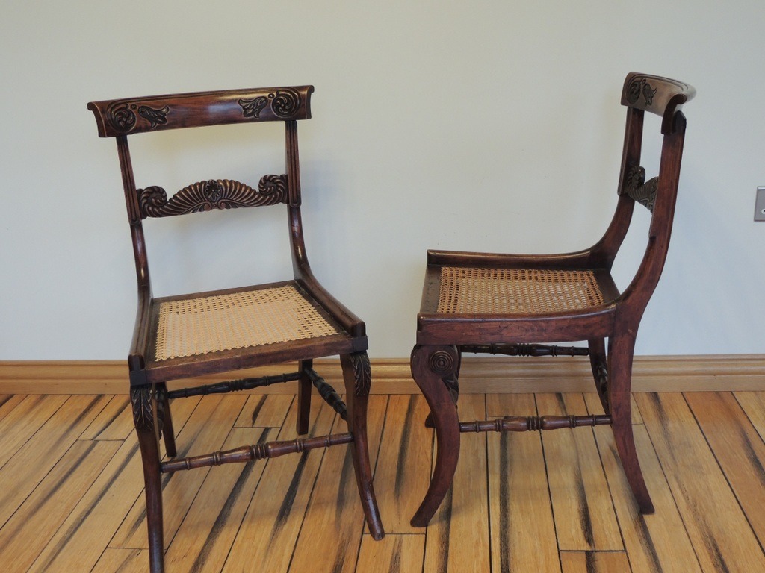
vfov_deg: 36.0
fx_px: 884
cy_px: 286
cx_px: 382
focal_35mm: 40
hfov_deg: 46.8
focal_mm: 7.1
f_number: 3.3
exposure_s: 1/50
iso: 360
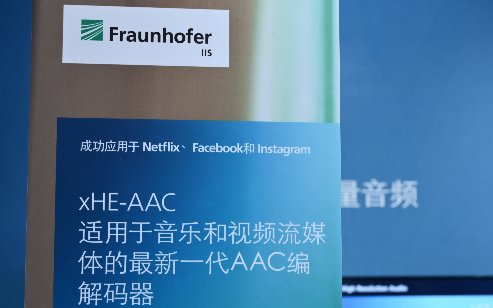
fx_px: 1061
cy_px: 233
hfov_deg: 26.0
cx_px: 337
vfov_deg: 16.4
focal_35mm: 79
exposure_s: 1/200
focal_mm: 51
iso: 1600
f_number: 5.6
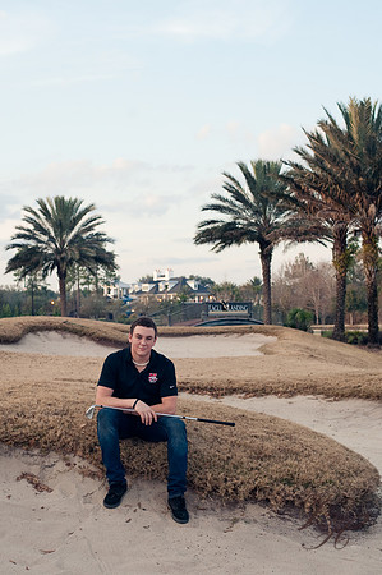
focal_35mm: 50
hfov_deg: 26.9
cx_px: 191
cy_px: 288
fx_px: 798
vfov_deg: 39.6
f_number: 5
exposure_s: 1/250
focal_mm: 50
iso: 200
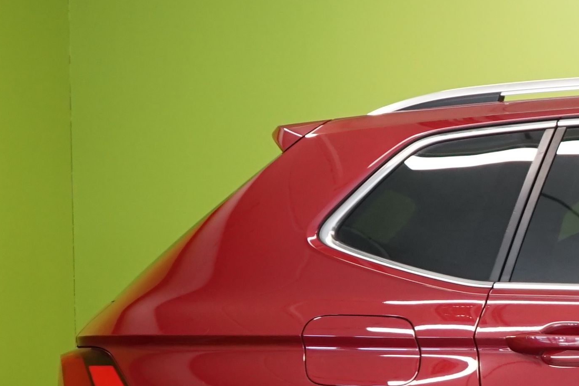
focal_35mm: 130
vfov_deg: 10.5
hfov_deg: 13.7
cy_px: 386
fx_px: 2090
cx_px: 1109
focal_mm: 30
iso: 800
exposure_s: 1/30
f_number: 4.5
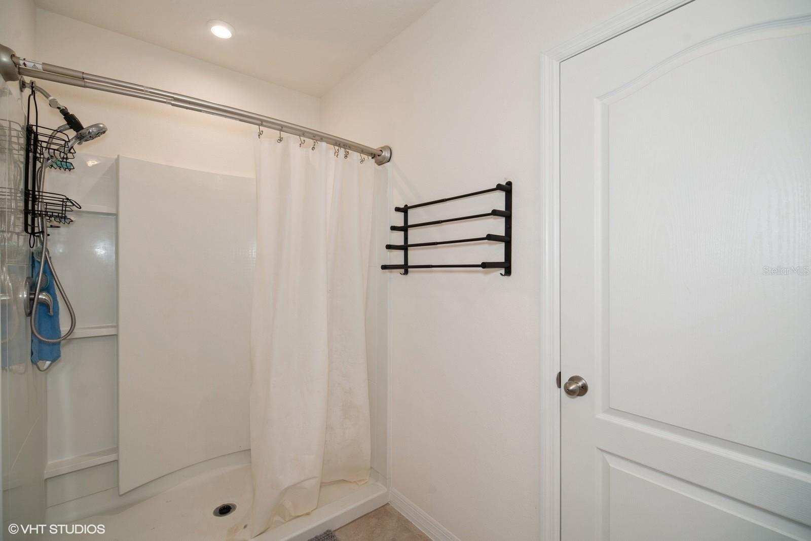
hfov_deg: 100.4
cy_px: 270
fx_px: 338
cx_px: 406
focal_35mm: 15
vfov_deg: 77.3
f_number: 8
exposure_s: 1/15
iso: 200
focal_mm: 15
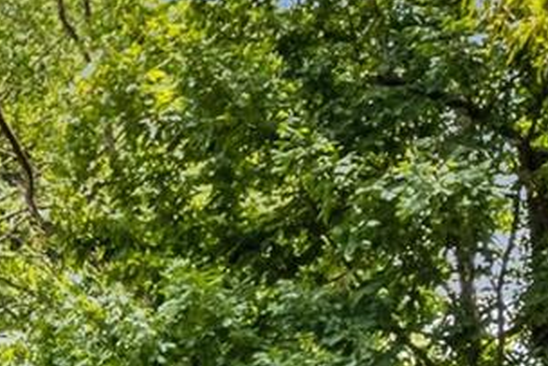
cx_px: -606
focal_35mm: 148
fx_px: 2254
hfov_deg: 12.1
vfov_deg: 8.8
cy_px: 717
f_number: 2.8
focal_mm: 8.38
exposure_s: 1/730
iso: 100
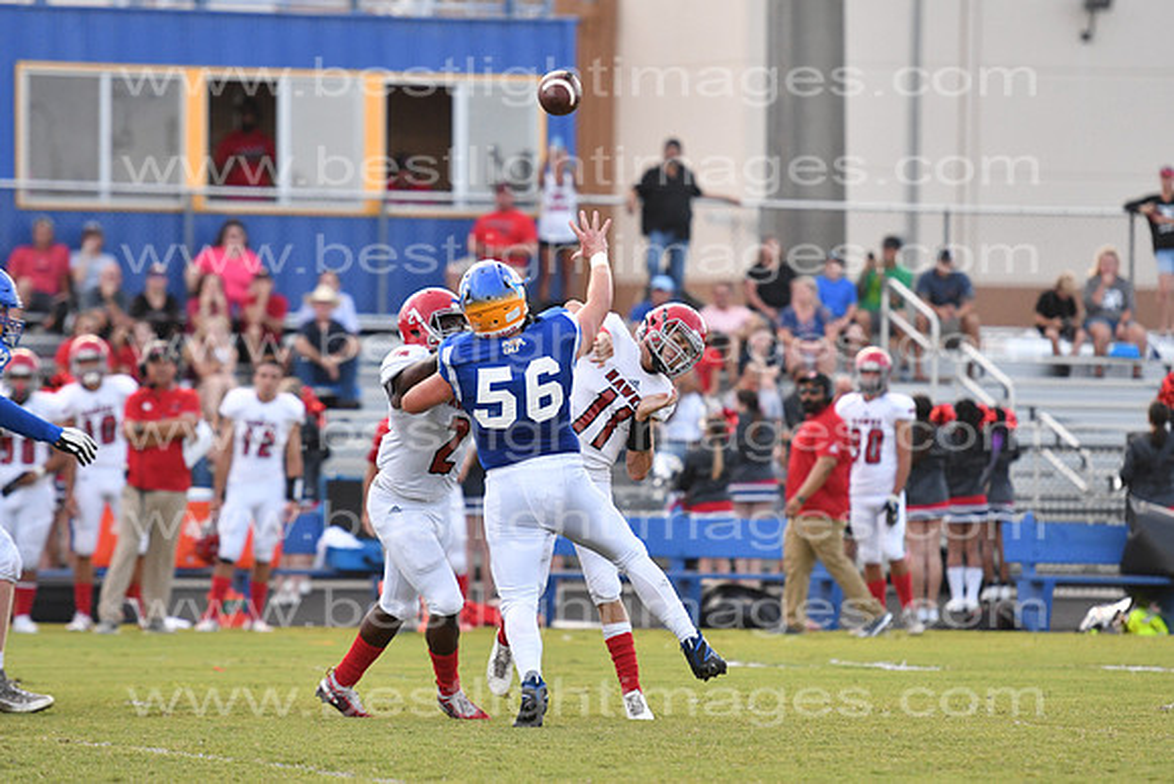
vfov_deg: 5.1
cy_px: 392
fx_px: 8807
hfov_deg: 7.6
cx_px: 587
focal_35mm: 270
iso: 1600
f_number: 3.2
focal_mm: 180
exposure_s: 1/1250
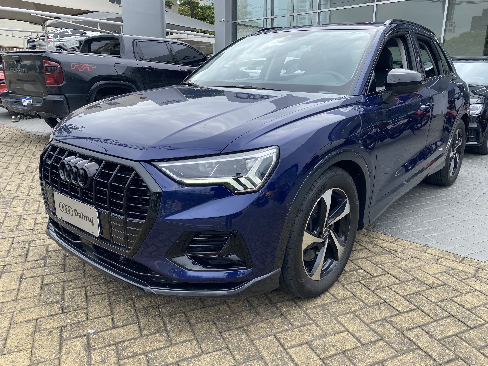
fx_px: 381
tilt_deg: -14.4
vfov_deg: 51.4
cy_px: 182
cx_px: 252
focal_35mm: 27
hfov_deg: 65.3
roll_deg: -0.2
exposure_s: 1/1093
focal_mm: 4.25
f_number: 1.8
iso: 32
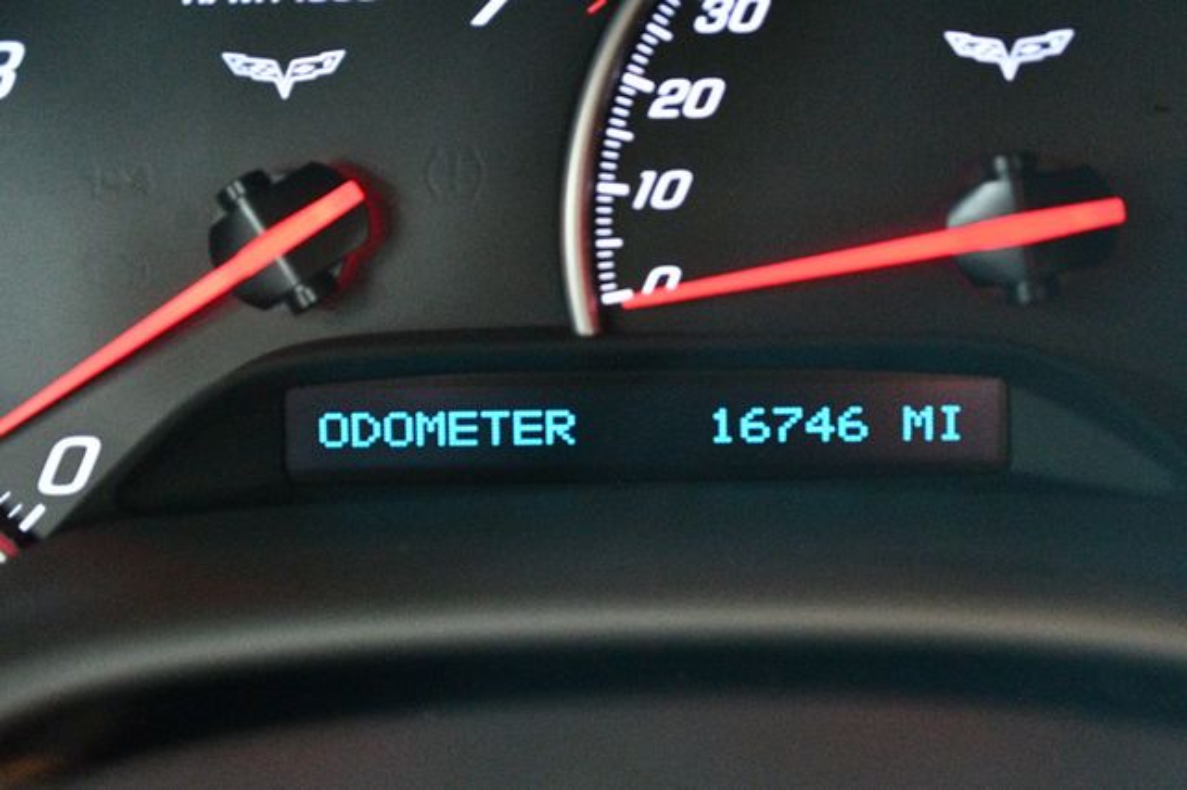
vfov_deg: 22.6
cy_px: 395
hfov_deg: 33.4
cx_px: 594
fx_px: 1977
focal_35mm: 60
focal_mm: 40
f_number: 5.3
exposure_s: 1/40
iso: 12800
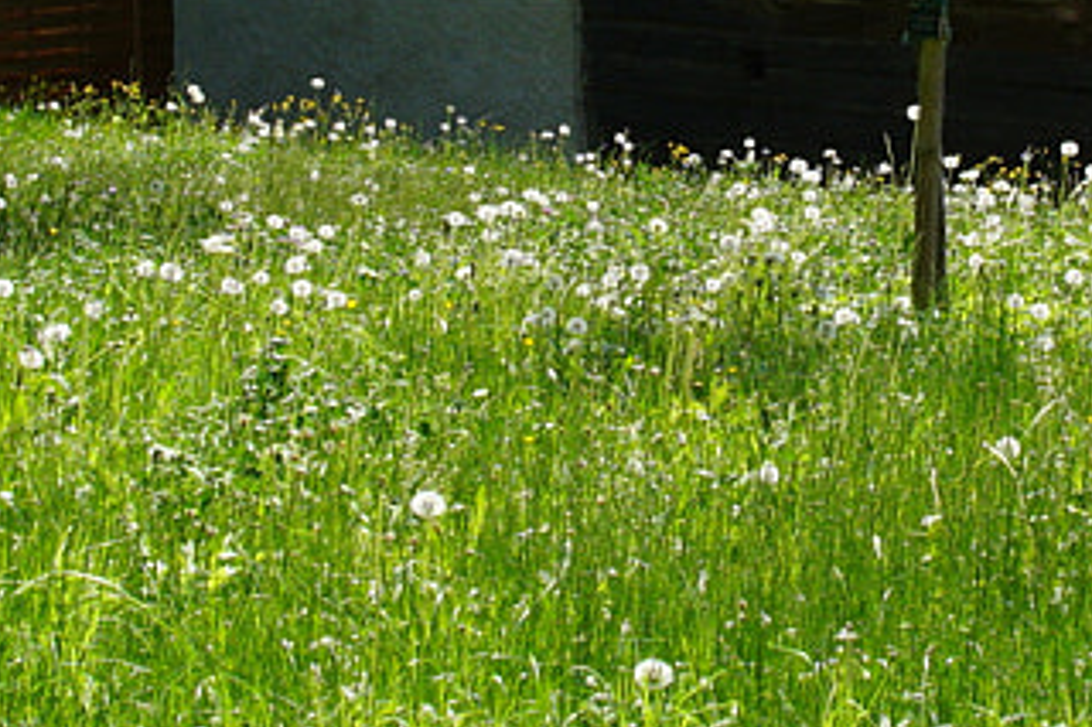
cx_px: 778
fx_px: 4093
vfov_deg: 10.1
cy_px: 31
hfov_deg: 15.2
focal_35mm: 135
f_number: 8
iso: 100
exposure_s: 1/125
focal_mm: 18
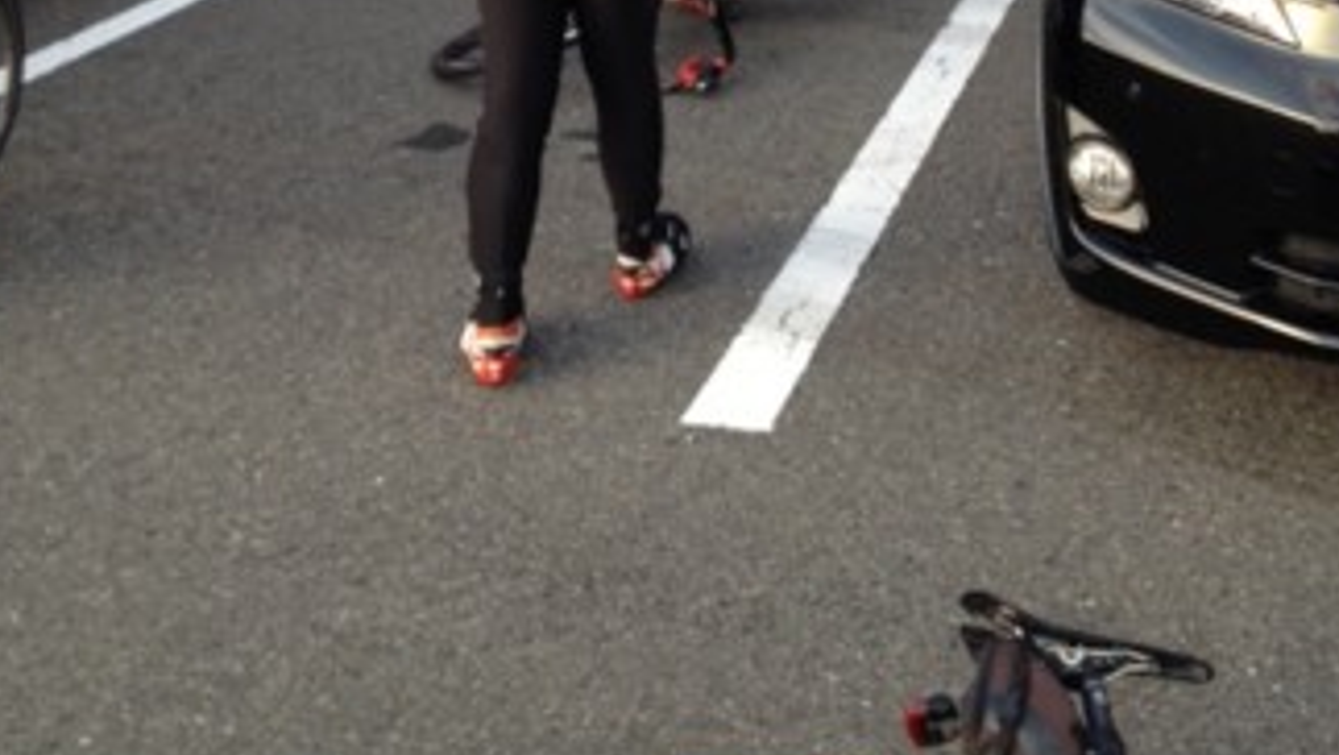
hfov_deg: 35.4
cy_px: -245
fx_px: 2096
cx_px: 723
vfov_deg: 18.8
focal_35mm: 59
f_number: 2.4
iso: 50
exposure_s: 1/142
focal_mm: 4.28
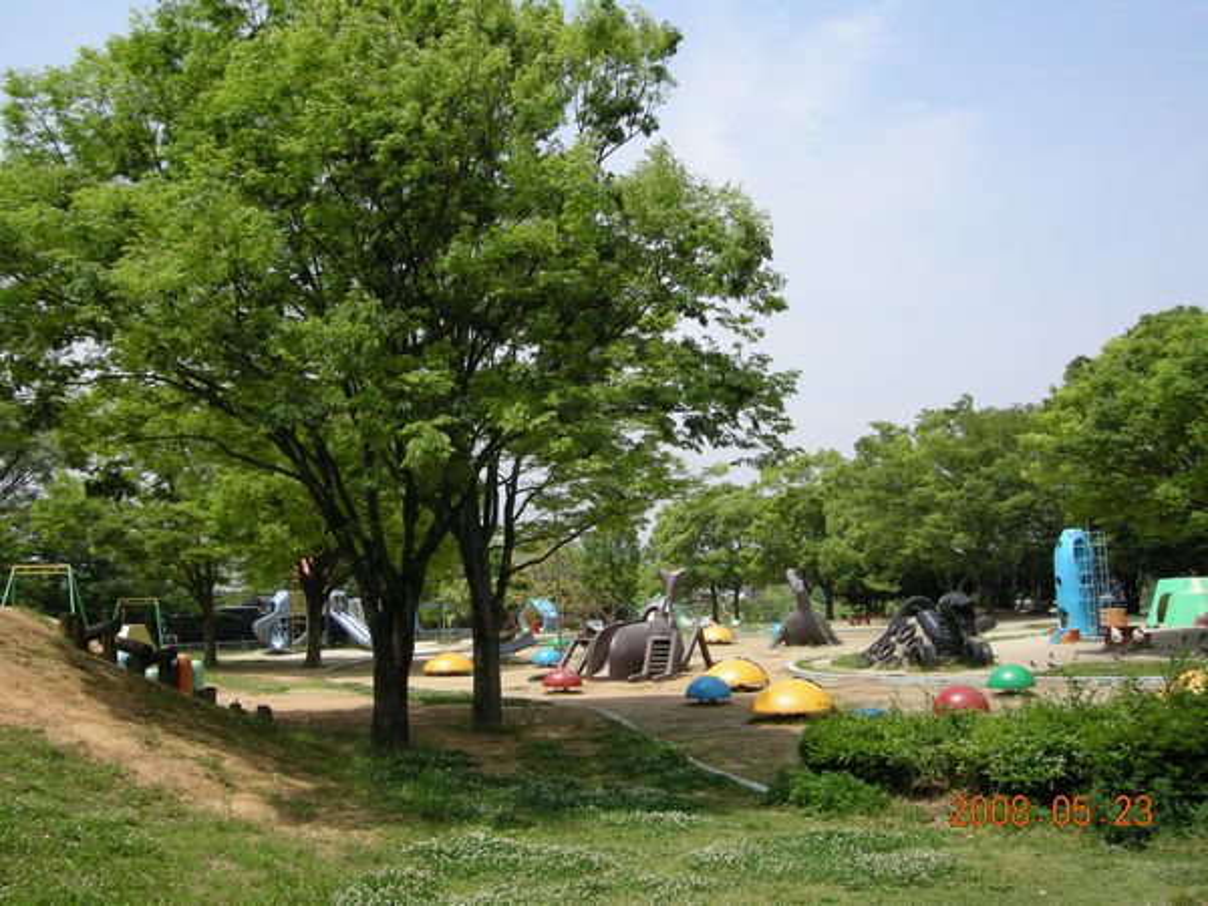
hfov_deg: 51.4
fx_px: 1256
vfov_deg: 39.7
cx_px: 604
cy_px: 453
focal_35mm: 36
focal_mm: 7.5
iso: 64
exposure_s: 1/262
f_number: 5.4
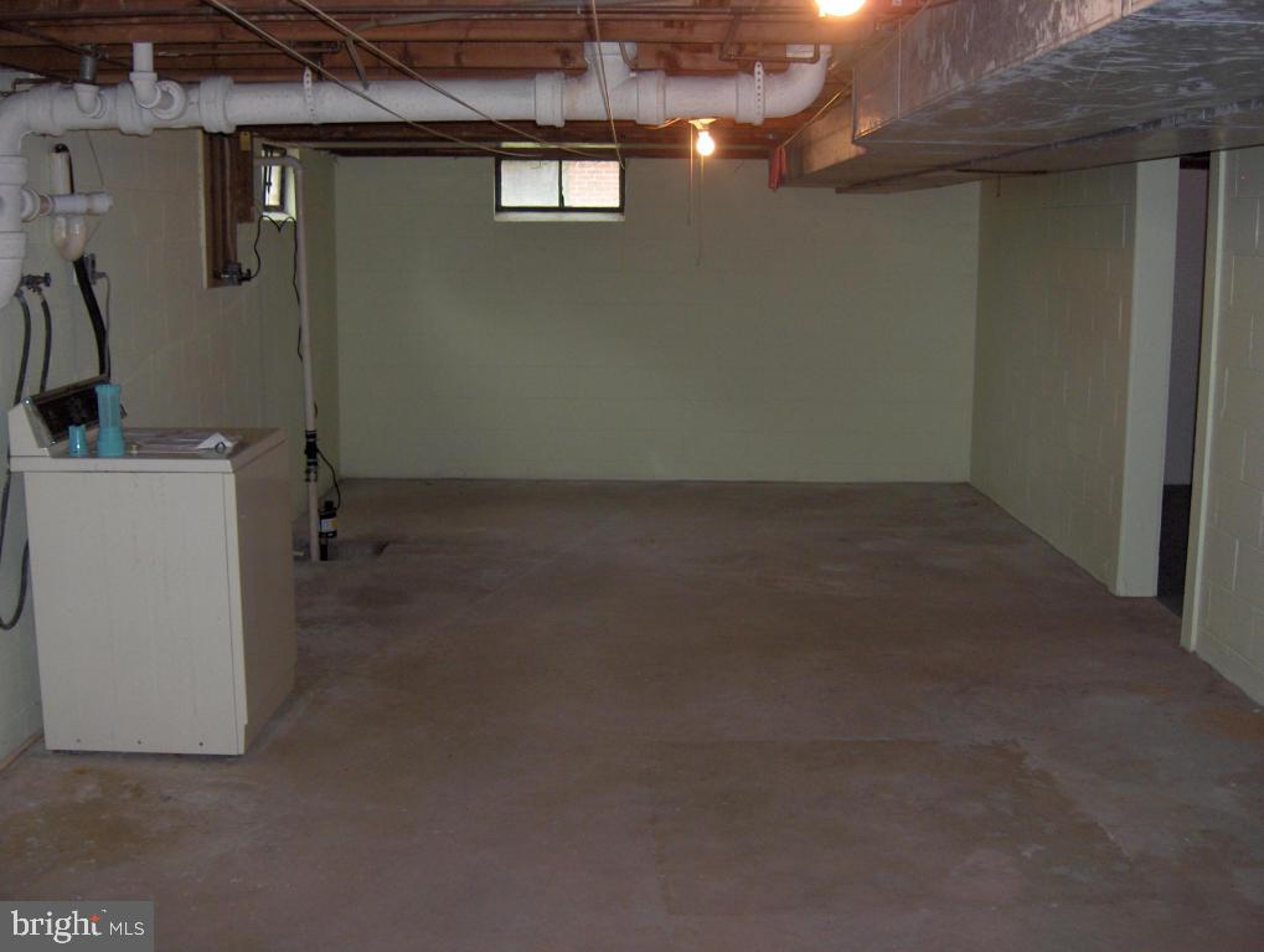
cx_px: 632
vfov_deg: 36.9
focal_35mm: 39
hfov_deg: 47.8
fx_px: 1426
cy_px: 476
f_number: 2.8
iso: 100
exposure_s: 1/60
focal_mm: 8
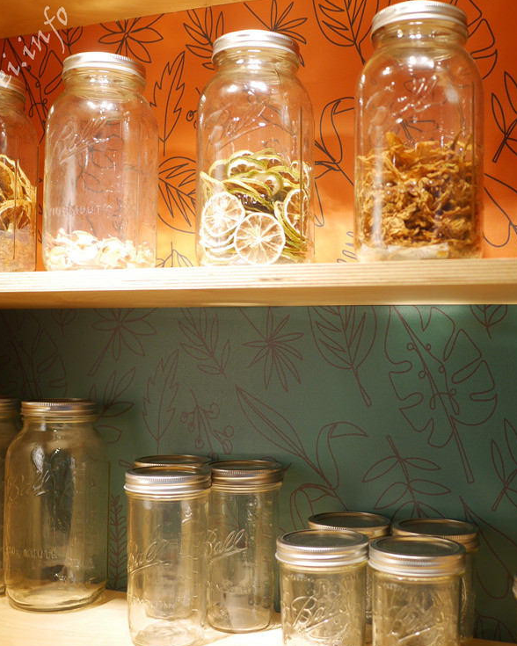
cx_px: 301
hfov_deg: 34.8
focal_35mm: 43
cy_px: 332
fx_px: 822
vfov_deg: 42.9
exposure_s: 1/80
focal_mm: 15
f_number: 1.8
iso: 200
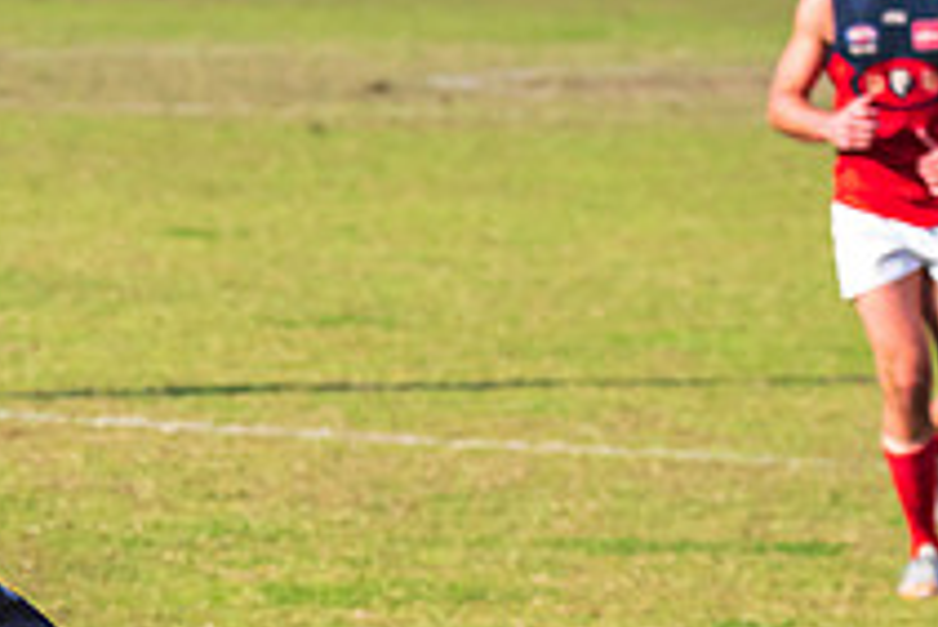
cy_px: 684
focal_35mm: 560
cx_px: -107
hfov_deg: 3.7
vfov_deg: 2.5
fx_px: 14601
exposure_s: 1/1250
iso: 800
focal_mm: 190
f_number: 7.1
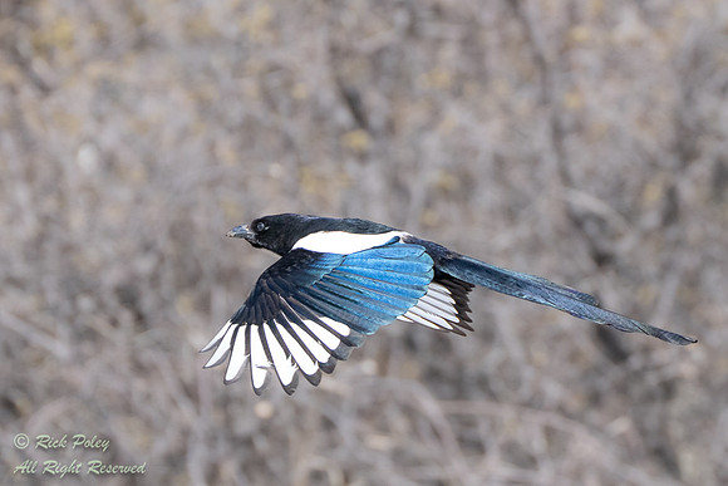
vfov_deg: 1.4
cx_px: 416
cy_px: 260
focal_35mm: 993
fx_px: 20080
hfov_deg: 2.1
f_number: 8
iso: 1250
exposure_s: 1/3200
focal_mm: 433
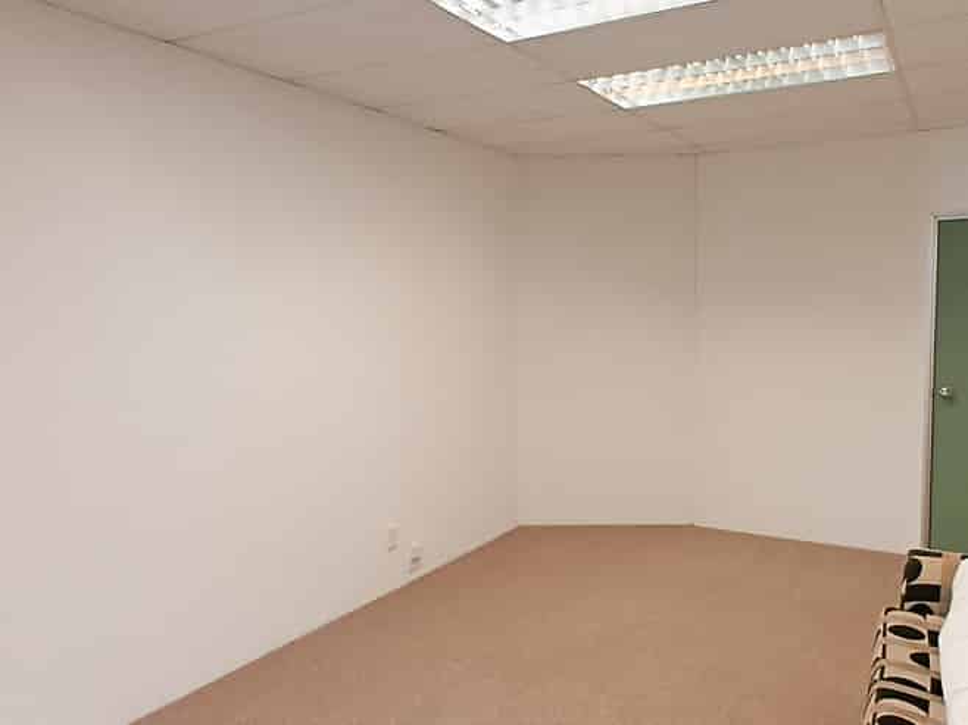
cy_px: 362
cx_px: 484
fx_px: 615
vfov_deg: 61.1
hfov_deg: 76.4
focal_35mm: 22
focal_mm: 1.43
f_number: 2.2
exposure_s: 1/33.3
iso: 200
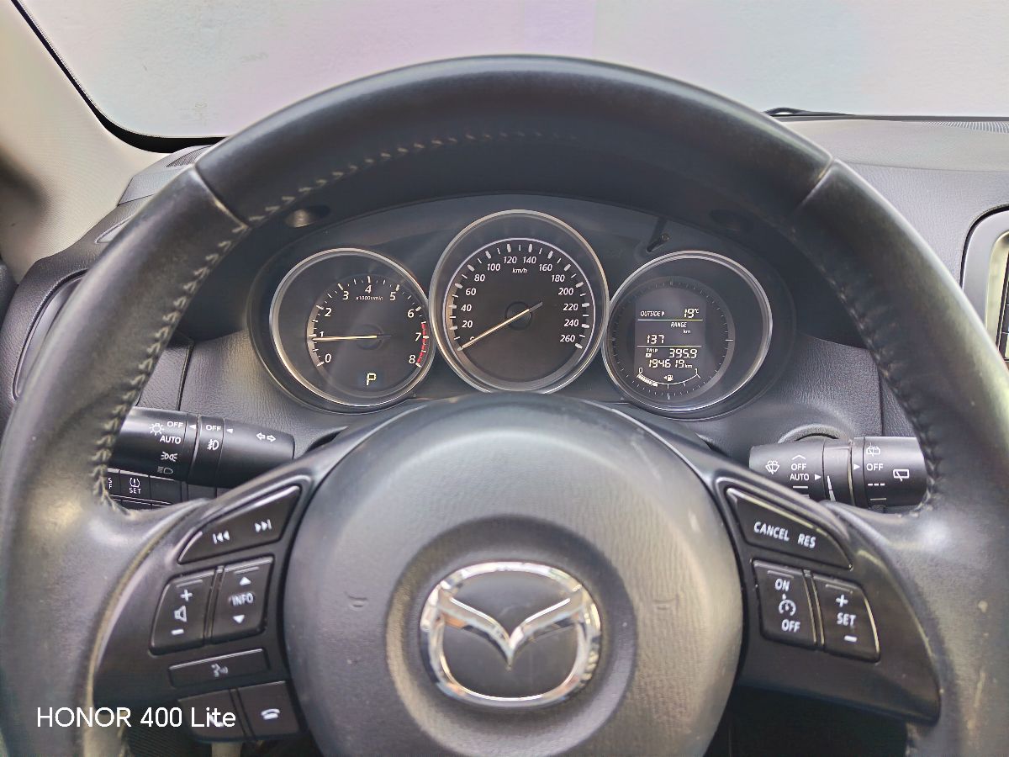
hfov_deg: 71.6
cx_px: 504
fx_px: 700
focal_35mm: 24
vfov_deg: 56.8
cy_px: 378
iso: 930
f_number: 1.75
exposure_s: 1/30
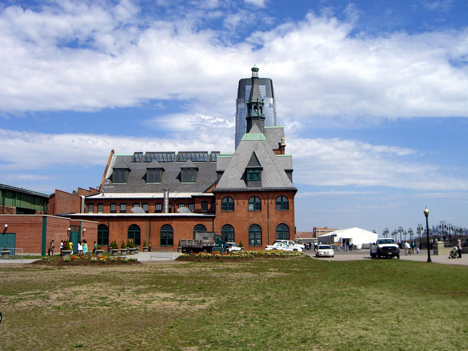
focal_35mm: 38
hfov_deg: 49.0
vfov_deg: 37.7
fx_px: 514
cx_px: 234
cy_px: 176
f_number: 8
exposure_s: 1/320
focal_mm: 7.9
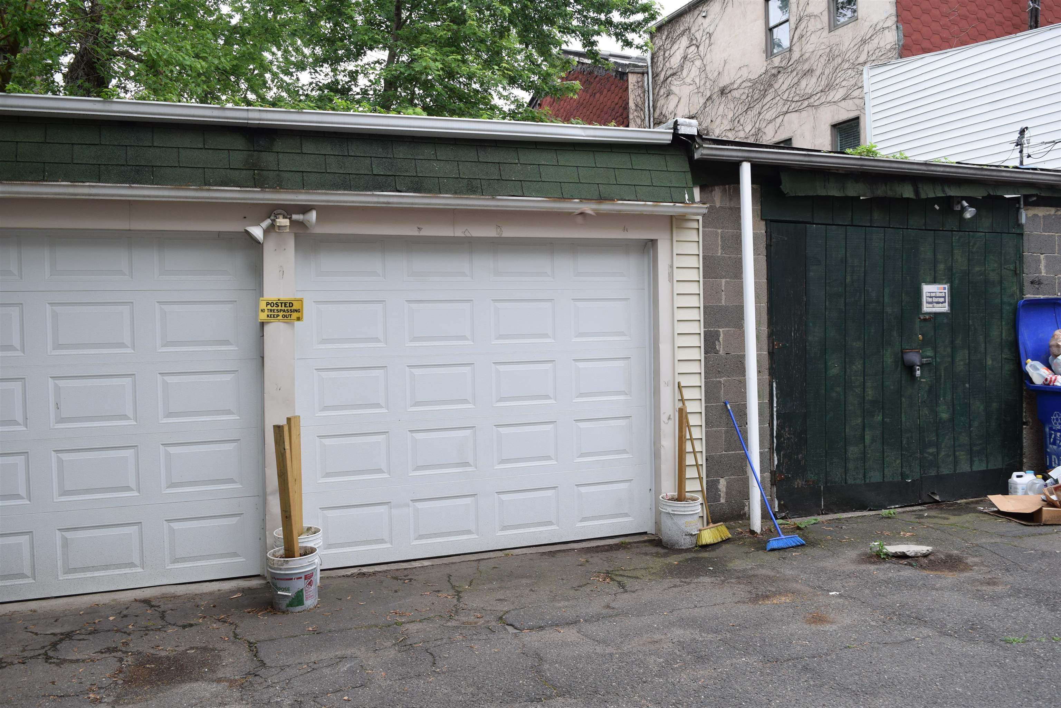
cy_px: 354
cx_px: 530
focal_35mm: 32
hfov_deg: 59.5
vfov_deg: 41.7
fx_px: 928
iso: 400
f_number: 7.1
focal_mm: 21
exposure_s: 1/200
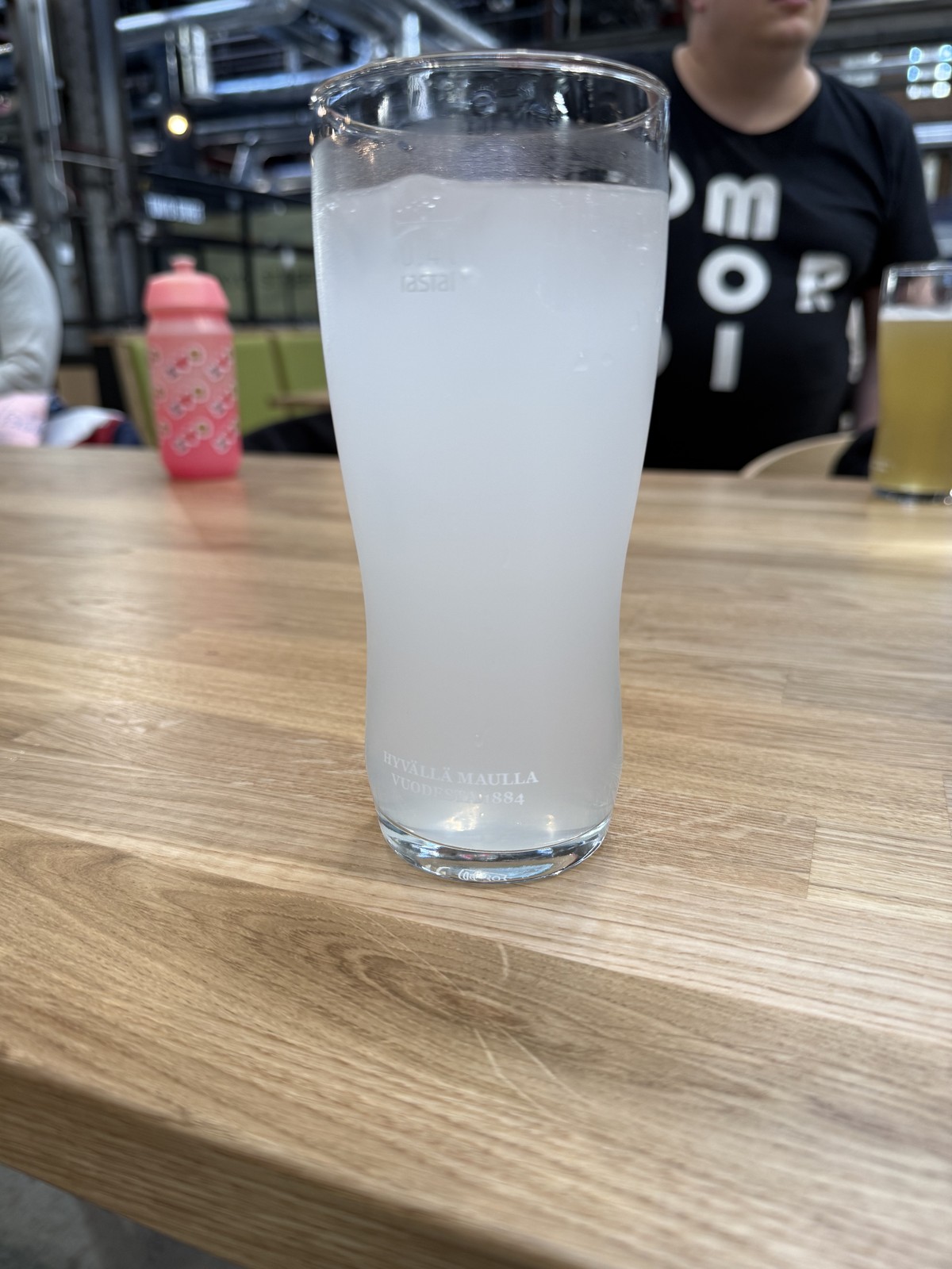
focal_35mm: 24
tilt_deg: -18.6
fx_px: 880
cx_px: 476
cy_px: 634
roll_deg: +0.7
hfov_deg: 56.8
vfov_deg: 71.6
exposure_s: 1/100
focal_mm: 6.76
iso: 100
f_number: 1.78
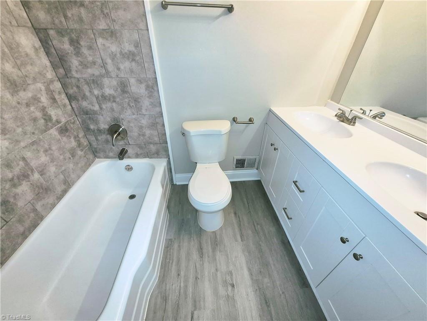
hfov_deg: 106.2
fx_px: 160
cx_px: 214
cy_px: 160
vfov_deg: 89.9
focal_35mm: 13
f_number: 2.2
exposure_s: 1/60.2
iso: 200
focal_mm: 1.74
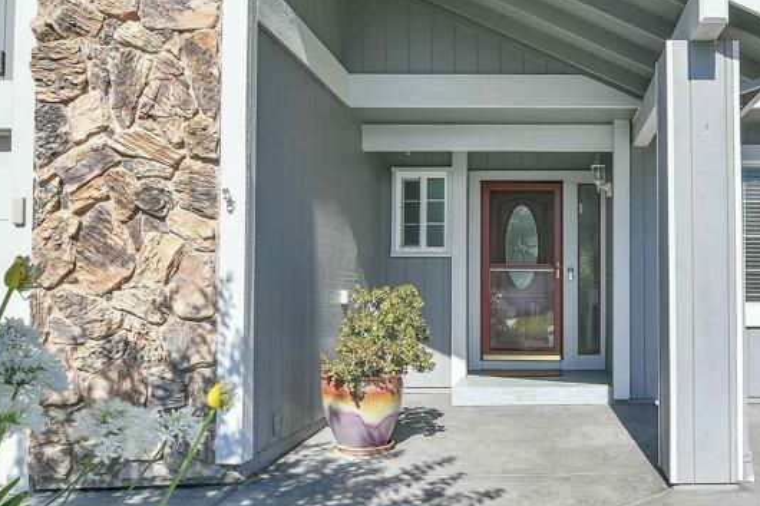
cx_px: 559
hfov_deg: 60.6
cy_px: 276
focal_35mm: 29
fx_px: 612
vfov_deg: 44.9
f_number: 7.1
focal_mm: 10
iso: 125
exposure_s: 1/200
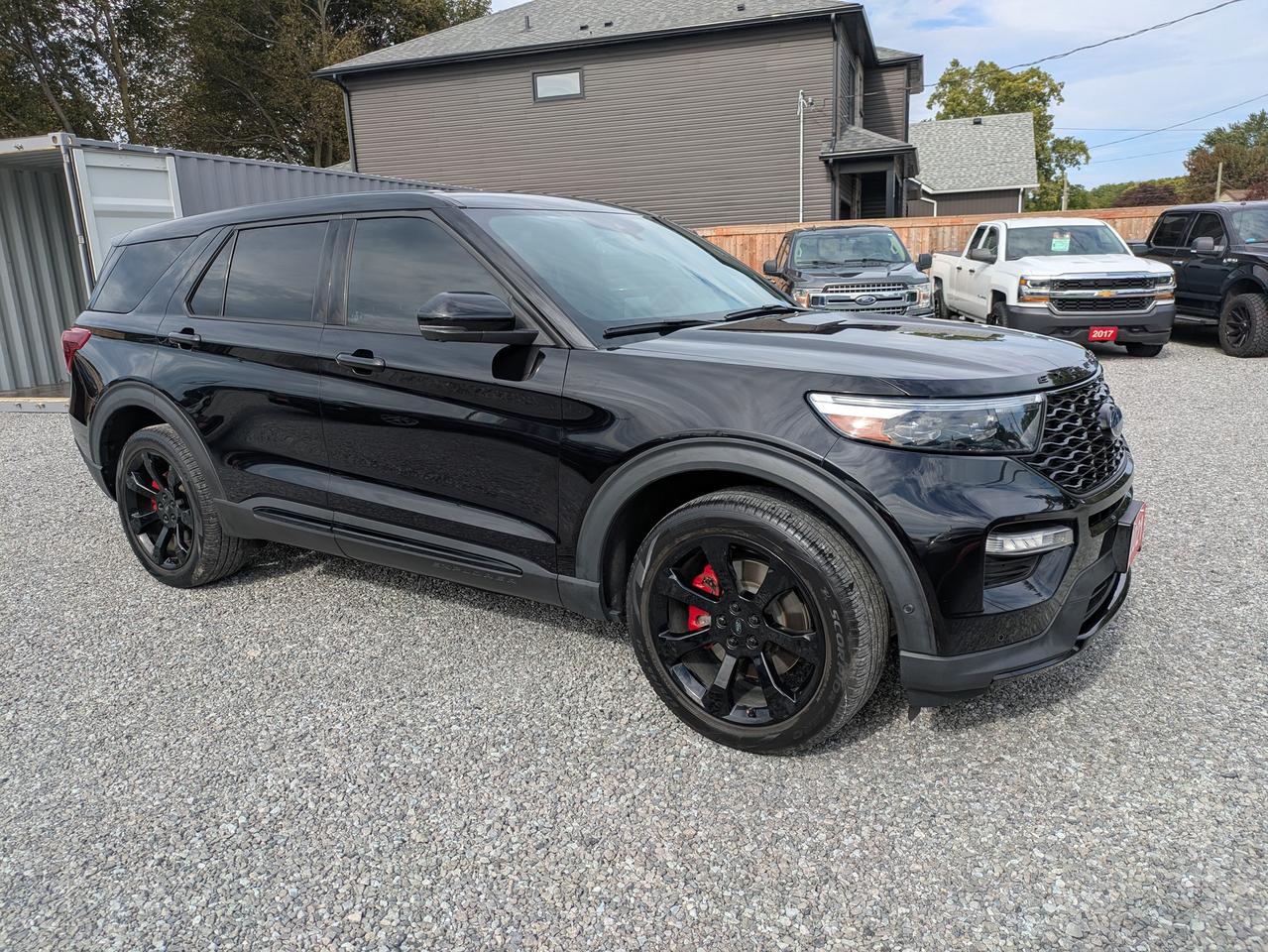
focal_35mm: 25
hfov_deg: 69.4
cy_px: 476
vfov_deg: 54.9
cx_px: 634
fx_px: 916
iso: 46
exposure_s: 1/1481
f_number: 1.89
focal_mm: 5.43
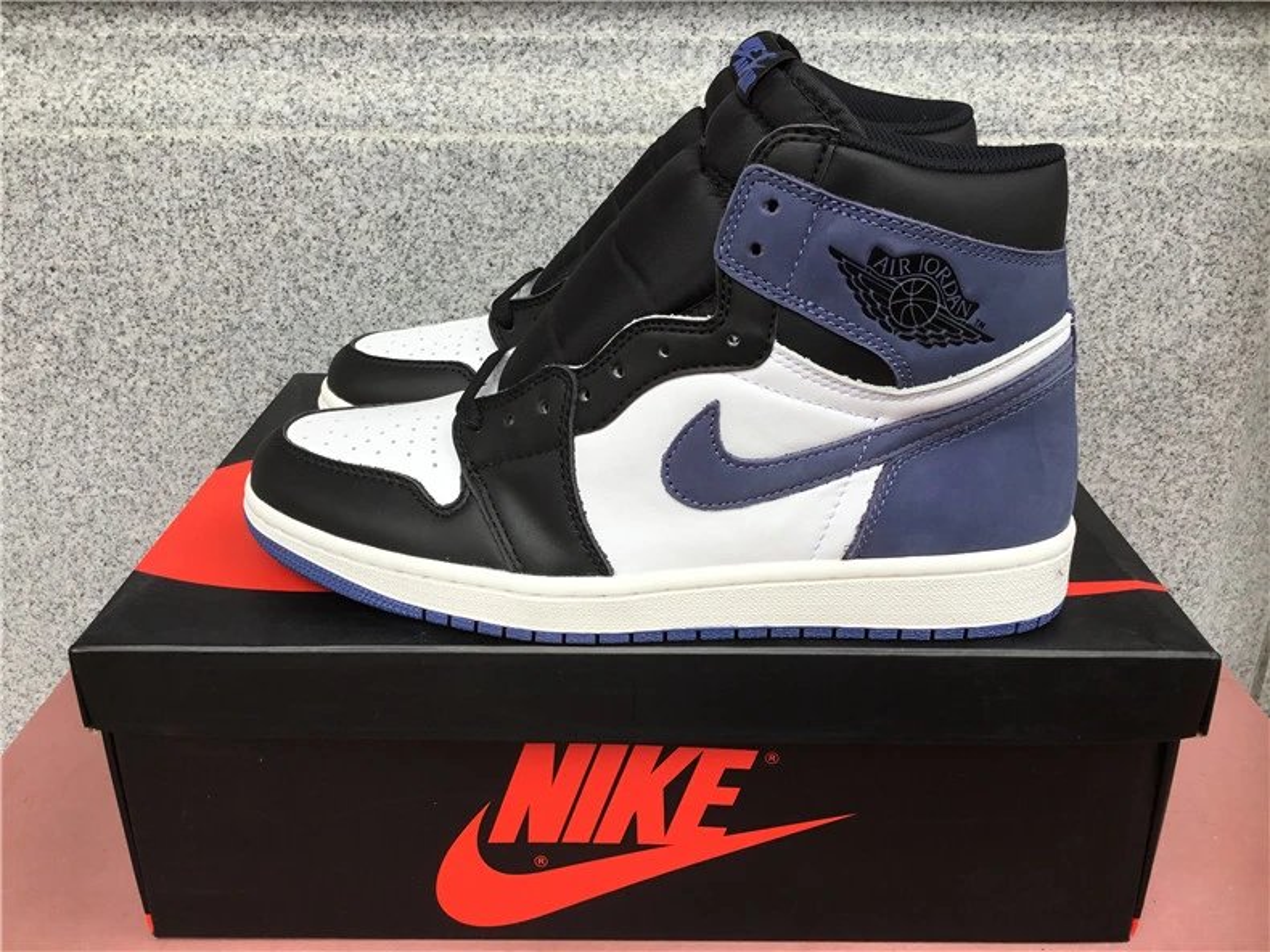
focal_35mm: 31
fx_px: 1137
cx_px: 635
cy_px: 476
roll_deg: +0.0
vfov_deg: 45.4
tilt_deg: -23.7
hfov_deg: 58.4
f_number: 2.4
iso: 25
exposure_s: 1/196
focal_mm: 3.3
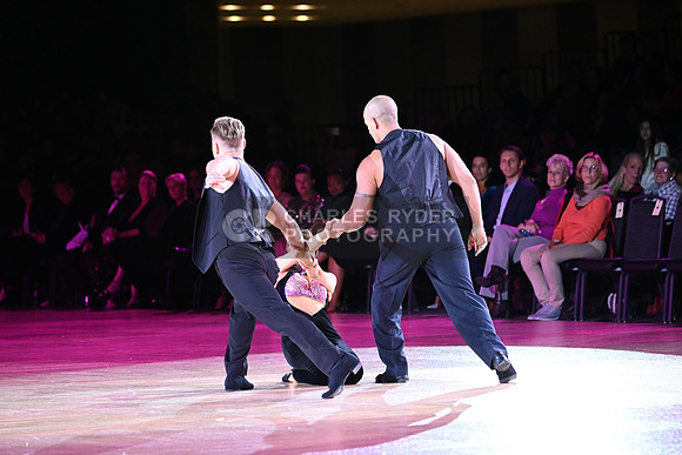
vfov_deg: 7.6
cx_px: 341
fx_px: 3411
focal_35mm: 180
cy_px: 228
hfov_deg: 11.4
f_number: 4.8
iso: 3200
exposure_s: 1/320
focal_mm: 180
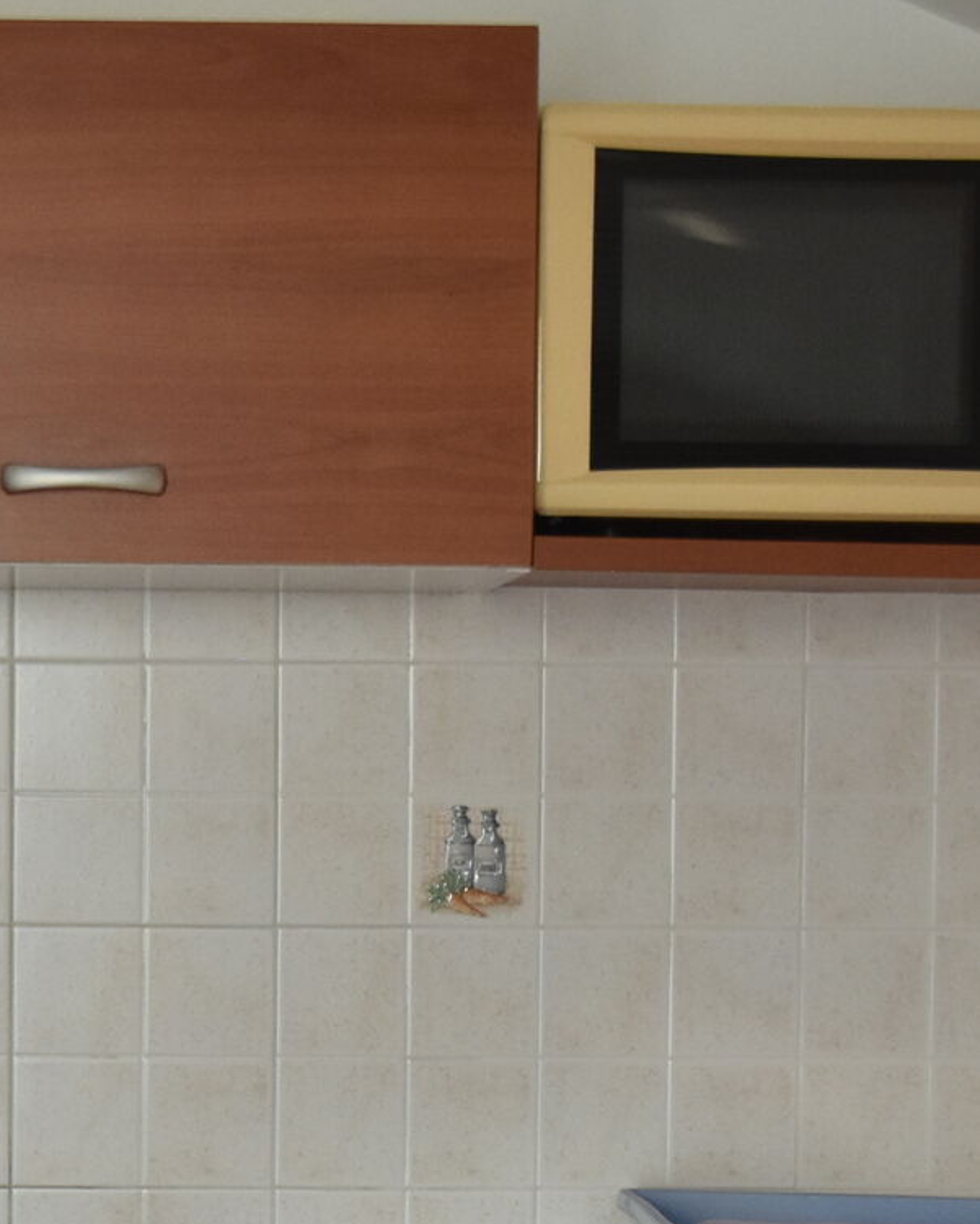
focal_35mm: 105
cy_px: 1010
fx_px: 3806
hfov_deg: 14.6
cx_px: 181
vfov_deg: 18.1
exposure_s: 1/80
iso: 1000
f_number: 3.5
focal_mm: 20
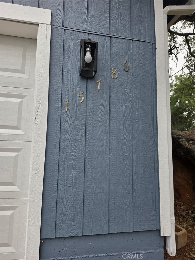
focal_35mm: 23
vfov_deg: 73.9
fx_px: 173
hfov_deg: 58.9
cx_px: 98
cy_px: 130
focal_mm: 6.5
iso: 10
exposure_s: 1/196
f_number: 1.4
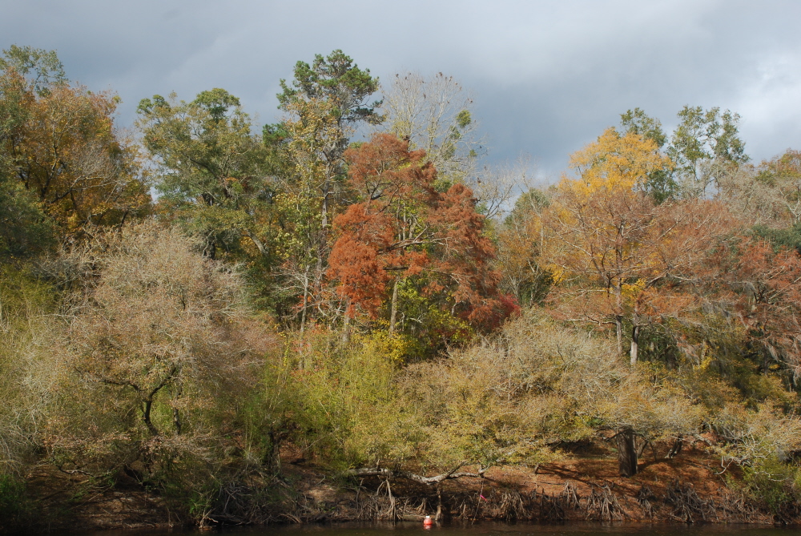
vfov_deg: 23.8
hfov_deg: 35.0
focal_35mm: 57
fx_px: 1270
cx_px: 400
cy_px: 268
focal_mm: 38
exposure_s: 1/125
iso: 200
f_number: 9
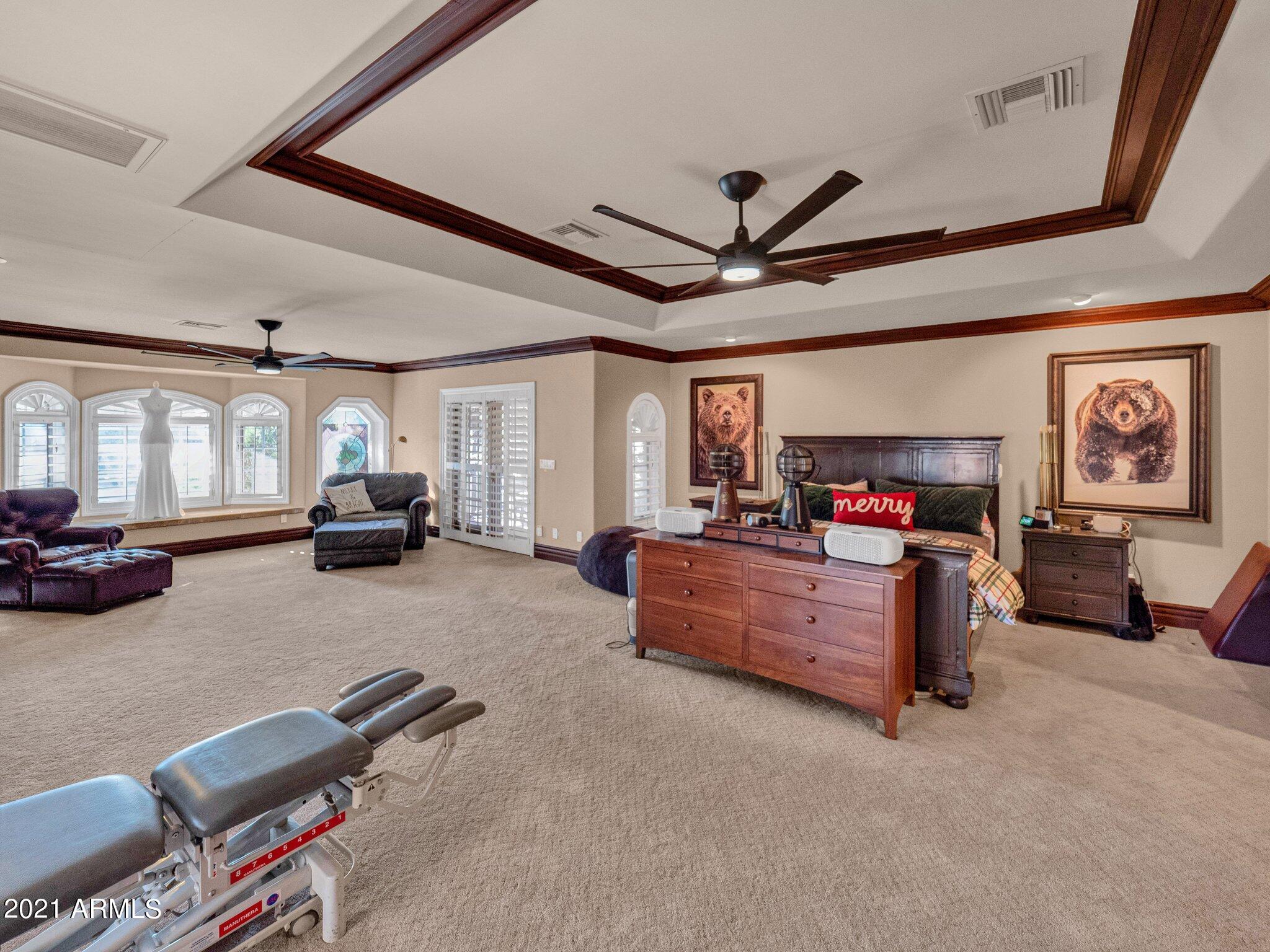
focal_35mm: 14
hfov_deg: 102.1
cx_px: 635
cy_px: 476
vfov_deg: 85.7
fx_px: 514
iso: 800
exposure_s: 1/13
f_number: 4
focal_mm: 7
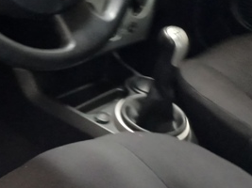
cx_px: -14
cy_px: 57
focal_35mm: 78
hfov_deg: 23.7
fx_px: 568
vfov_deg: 18.8
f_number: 1.8
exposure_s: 1/24
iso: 400
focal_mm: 3.98
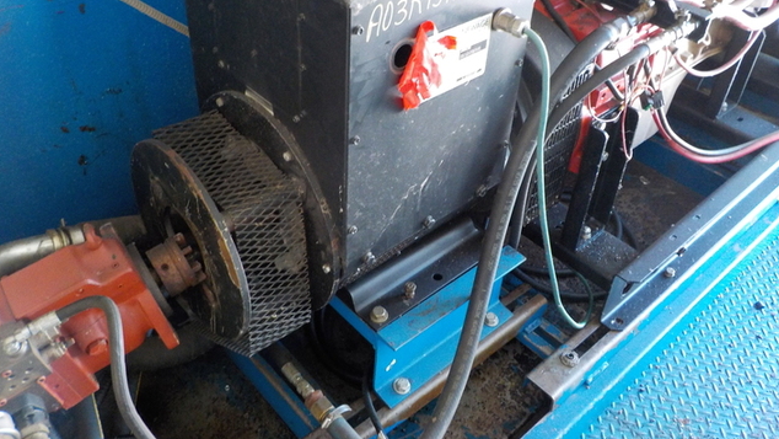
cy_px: 161
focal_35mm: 33
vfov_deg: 35.4
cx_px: 392
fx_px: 682
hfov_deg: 59.5
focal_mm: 4.1
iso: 400
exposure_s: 1/25
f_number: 3.3
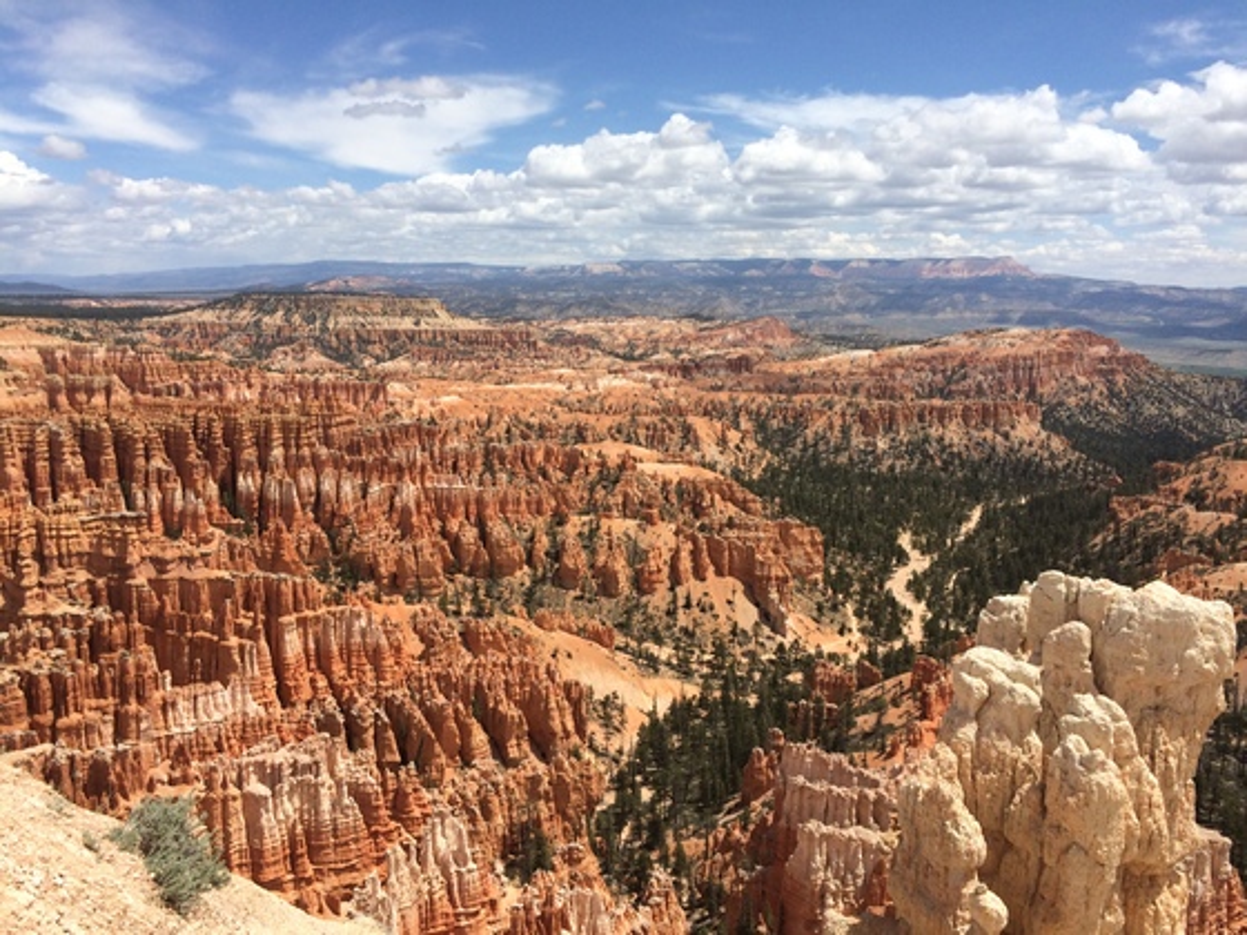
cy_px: 468
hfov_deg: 61.7
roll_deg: +0.9
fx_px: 1045
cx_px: 624
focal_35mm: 29
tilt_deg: -9.5
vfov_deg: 48.2
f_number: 2.2
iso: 32
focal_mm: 4.15
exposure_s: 1/3425
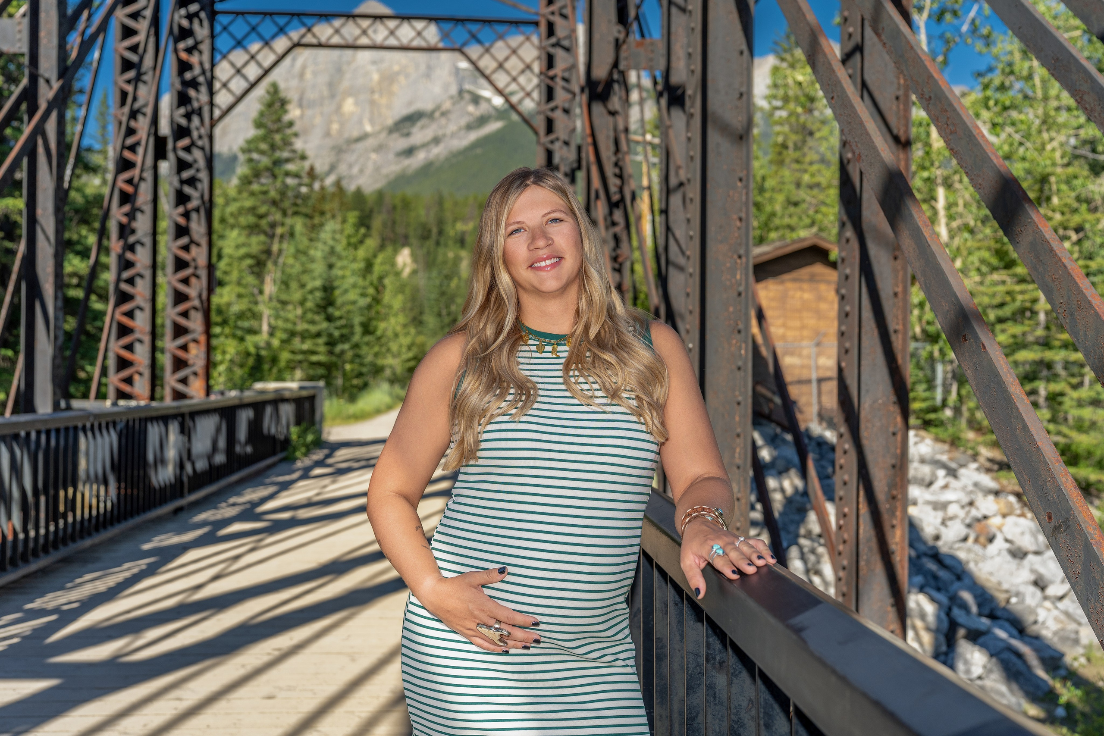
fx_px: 1073
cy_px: 368
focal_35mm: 35
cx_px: 552
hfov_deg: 54.4
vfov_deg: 37.9
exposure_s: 1/1000
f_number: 3.5
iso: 125
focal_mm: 35
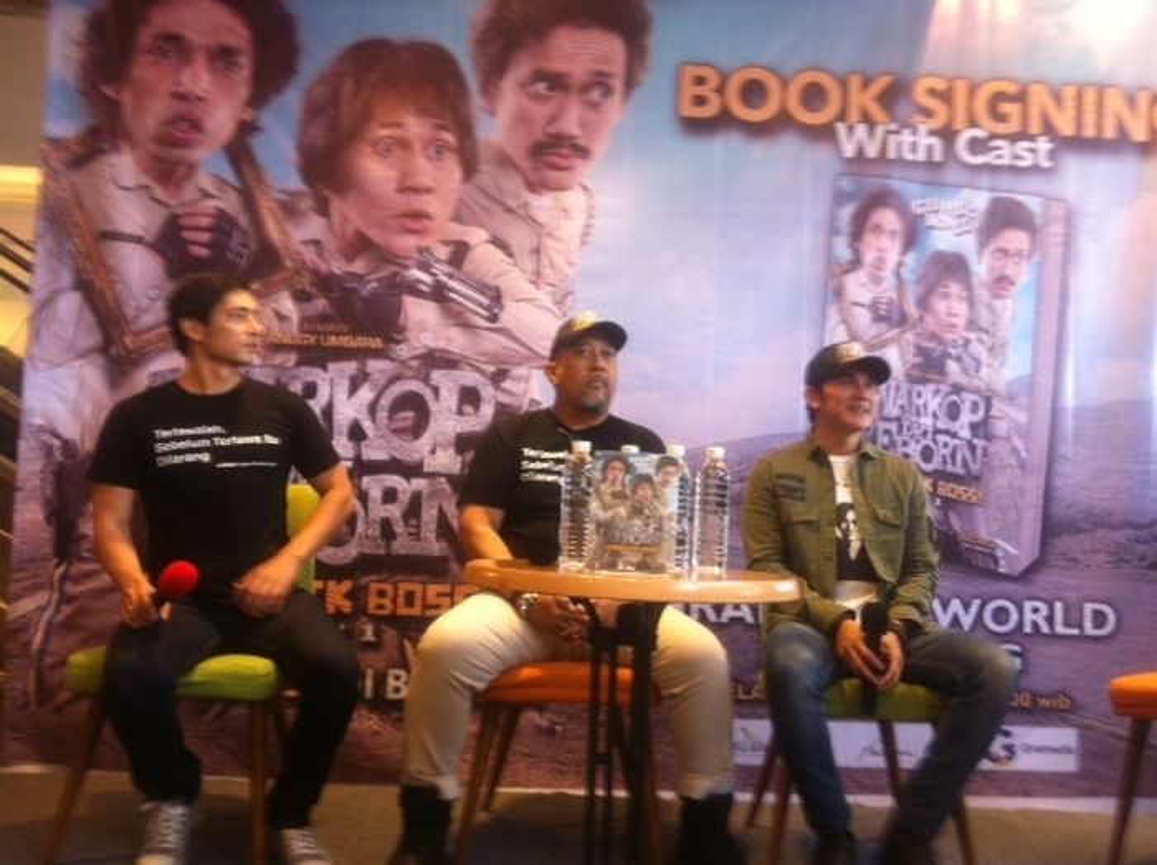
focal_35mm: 35
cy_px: 432
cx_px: 578
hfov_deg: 52.7
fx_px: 1168
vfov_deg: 40.6
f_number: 2.8
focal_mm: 3.85
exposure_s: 1/20
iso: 80
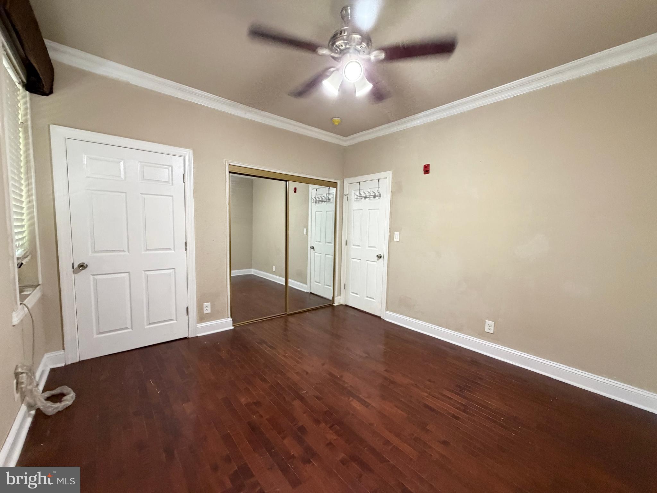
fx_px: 266
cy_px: 246
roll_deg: +0.2
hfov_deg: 102.1
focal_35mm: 14
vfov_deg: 85.7
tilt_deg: -4.7
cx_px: 328
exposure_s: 1/60
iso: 500
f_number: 2.2
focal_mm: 2.22
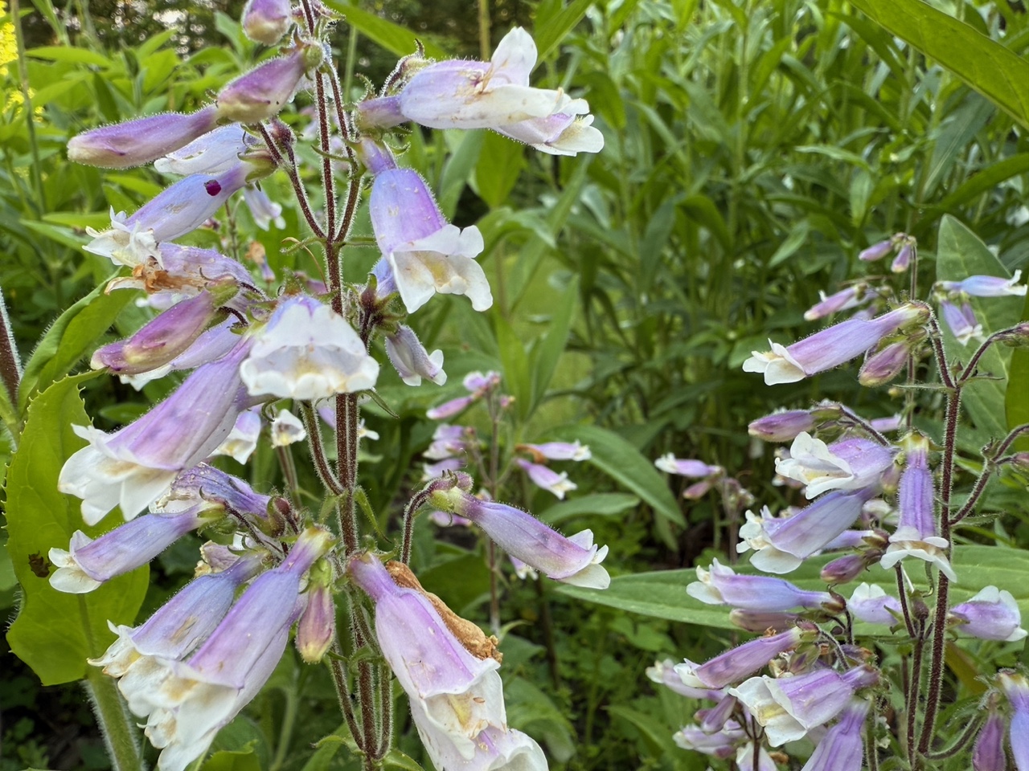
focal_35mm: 24
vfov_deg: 56.8
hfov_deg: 71.6
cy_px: 386
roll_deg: -1.5
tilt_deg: -13.3
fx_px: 713
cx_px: 514
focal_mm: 2.22
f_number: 2.2
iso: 40
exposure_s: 1/101
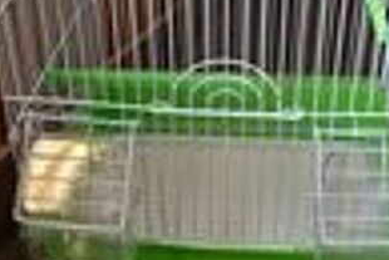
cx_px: 217
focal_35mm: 58
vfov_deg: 23.0
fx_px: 627
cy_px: 44
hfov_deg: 34.4
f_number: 1.8
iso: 125
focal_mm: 4
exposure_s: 1/50
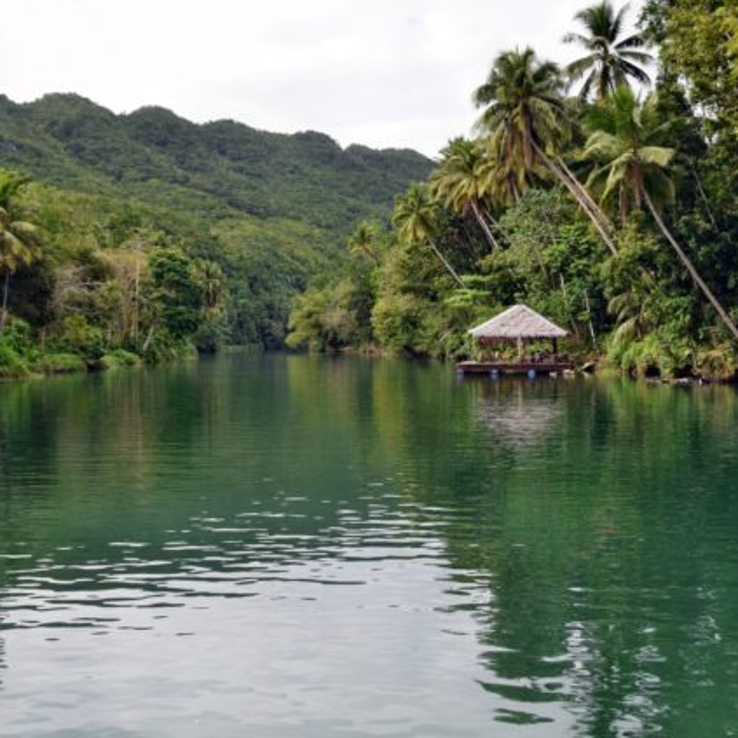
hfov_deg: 31.6
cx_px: 366
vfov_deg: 31.6
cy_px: 371
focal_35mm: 54
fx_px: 1303
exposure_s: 1/250
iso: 220
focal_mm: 28
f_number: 8
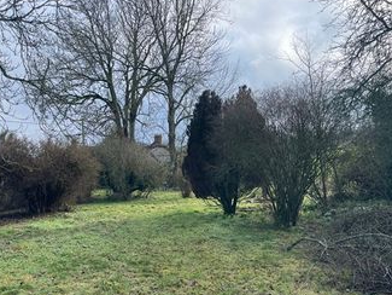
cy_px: 164
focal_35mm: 32
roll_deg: +2.2
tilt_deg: +3.7
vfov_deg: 44.1
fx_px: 363
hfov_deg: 56.3
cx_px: 153
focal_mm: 4.2
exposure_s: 1/1114
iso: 32
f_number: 1.6
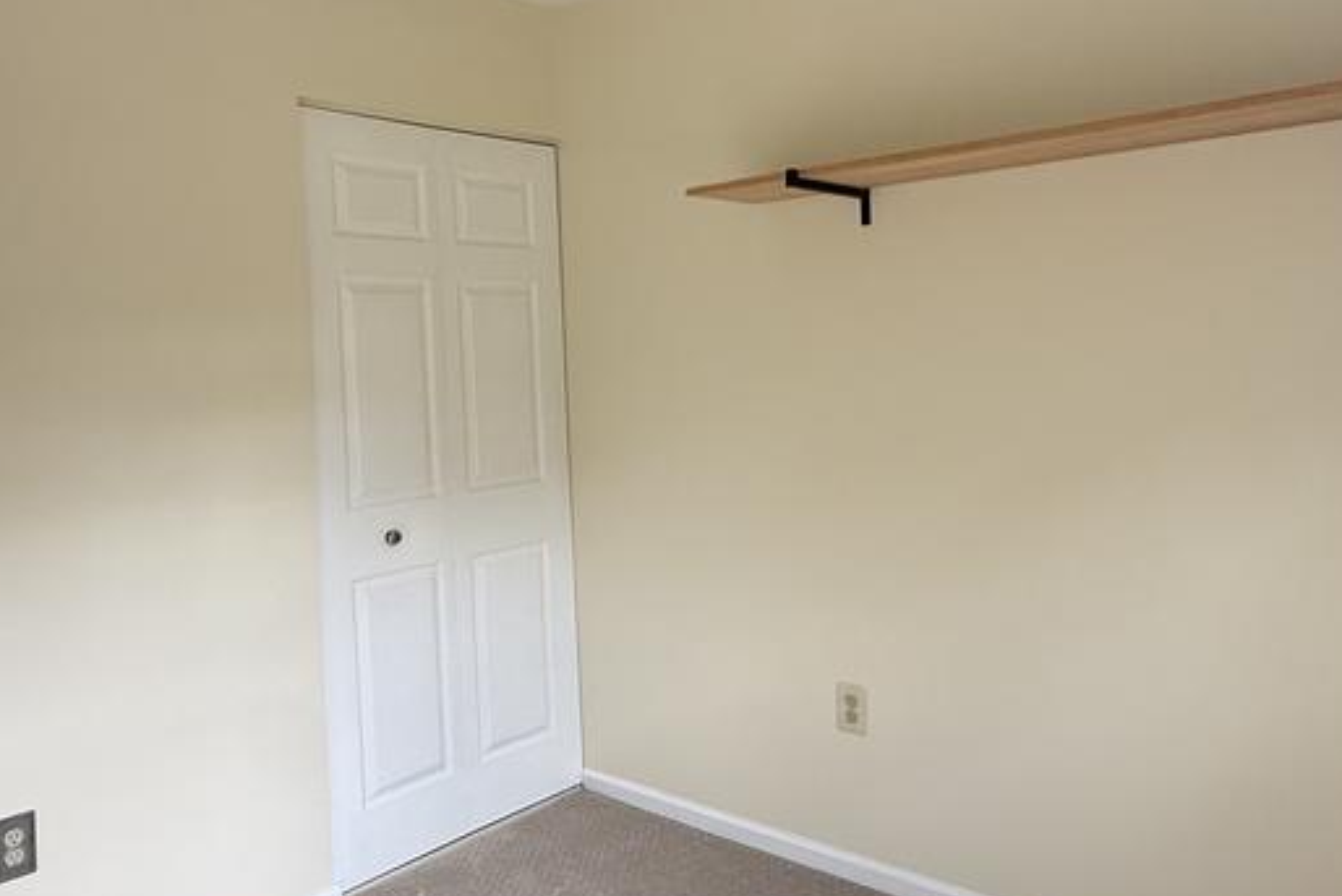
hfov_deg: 63.6
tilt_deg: -2.6
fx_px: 1081
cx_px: 666
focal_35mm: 29
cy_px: 392
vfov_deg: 44.9
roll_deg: +1.9
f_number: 2.2
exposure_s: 1/99
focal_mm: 2.22
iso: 80
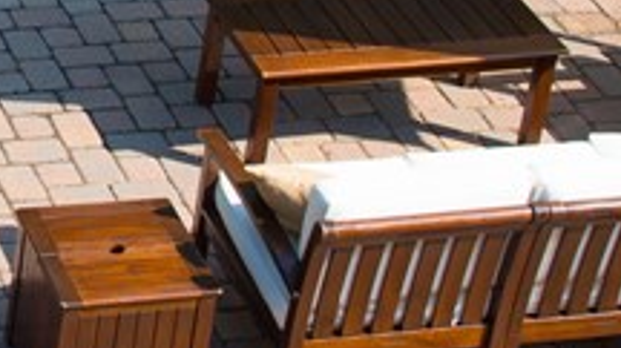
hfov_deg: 12.9
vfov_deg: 7.6
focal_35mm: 158
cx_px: -300
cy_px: -86
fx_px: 2599
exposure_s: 1/320
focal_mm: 30
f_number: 9
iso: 200
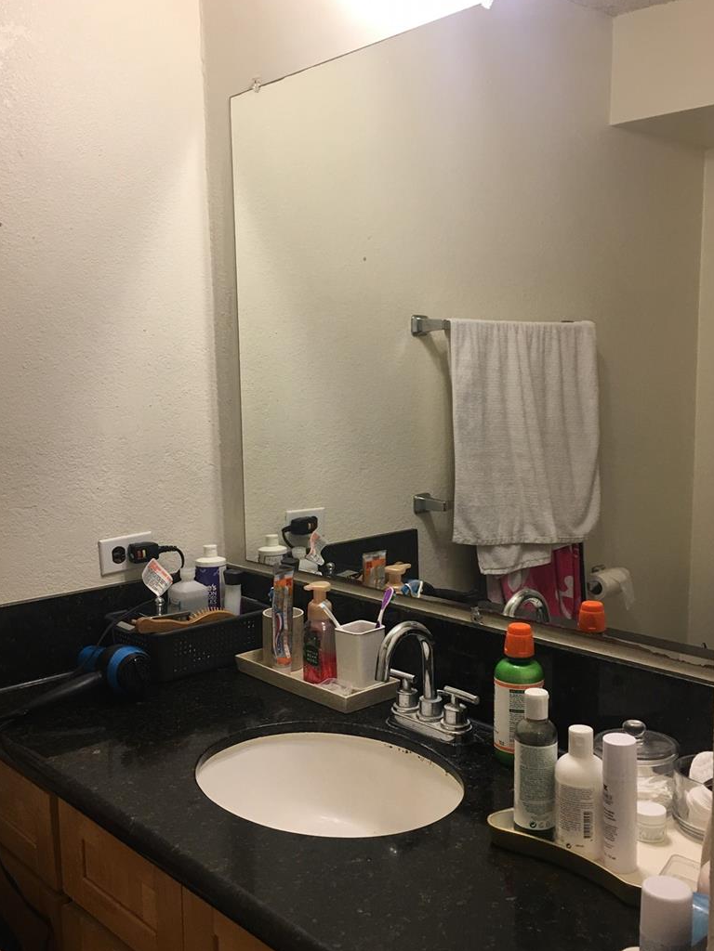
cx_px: 338
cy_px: 516
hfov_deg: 41.8
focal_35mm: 34
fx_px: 935
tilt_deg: -8.1
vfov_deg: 53.9
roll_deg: +0.5
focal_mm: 4.15
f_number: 2.2
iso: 32
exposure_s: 1/30
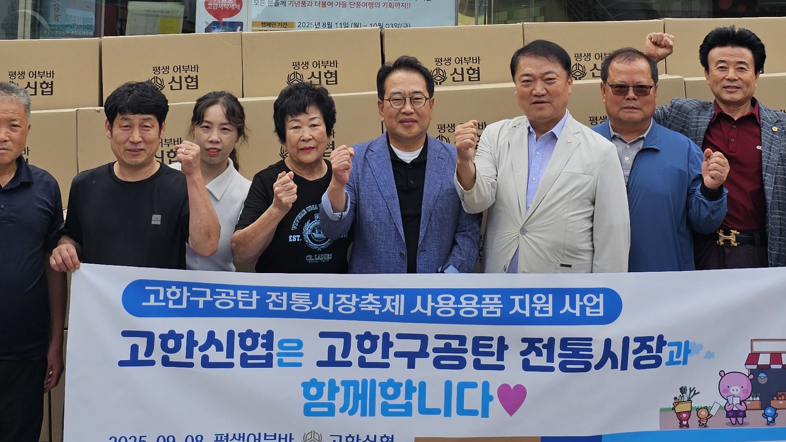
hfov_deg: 36.6
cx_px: 385
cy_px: -12
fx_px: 1188
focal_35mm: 57
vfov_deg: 20.3
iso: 10
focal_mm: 6.3
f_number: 1.7
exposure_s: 1/348
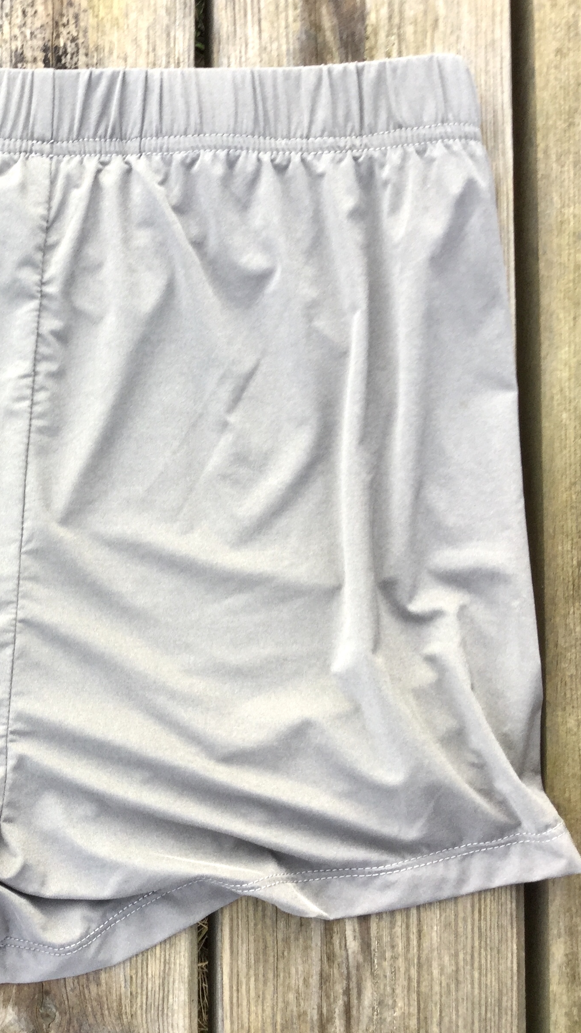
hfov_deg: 24.6
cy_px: 507
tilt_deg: -84.2
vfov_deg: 44.6
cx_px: -23
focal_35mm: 46
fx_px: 1260
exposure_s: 1/100
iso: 25
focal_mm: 3.3
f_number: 2.4
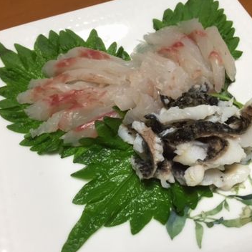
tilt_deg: -62.0
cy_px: 127
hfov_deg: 47.1
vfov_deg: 47.2
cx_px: 145
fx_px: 288
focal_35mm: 35
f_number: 2.2
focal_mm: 4.15
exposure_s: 1/30
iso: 80
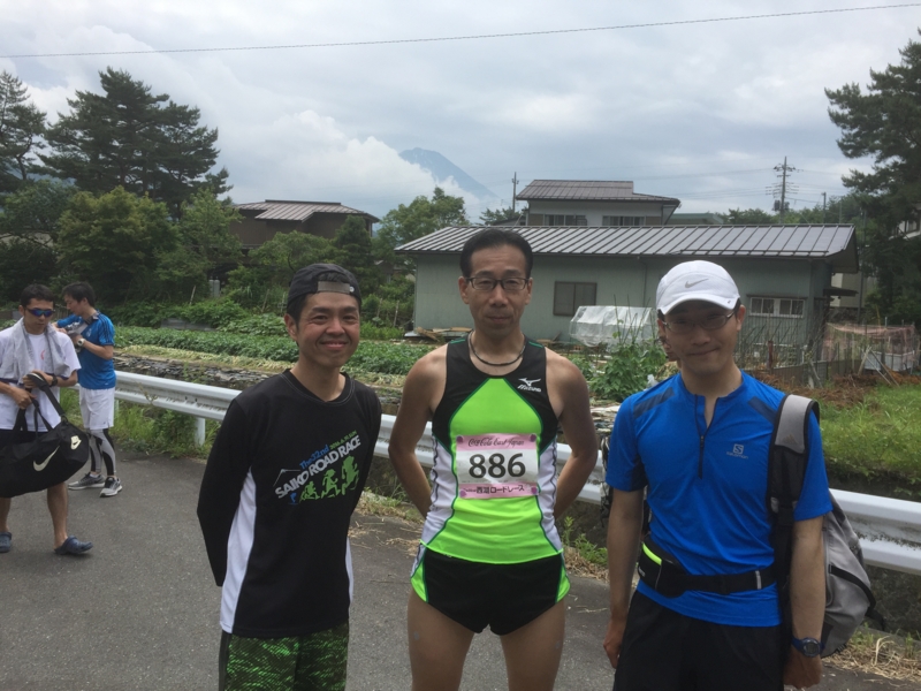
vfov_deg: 48.2
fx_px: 772
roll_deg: -3.6
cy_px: 346
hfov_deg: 61.7
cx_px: 460
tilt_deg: -4.5
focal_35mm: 29
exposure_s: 1/2639
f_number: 2.2
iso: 32
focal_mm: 4.15
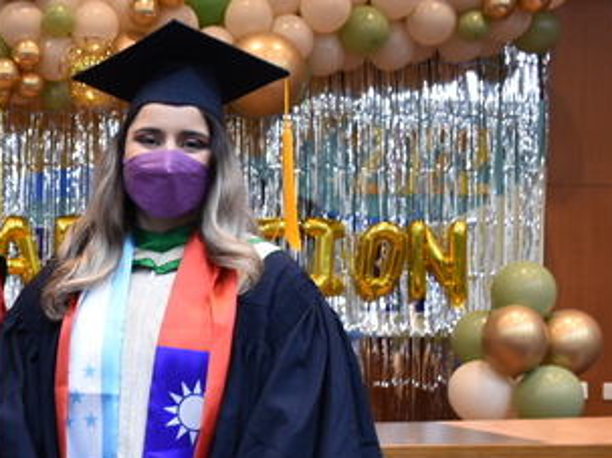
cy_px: 294
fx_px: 1414
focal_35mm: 80
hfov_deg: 23.3
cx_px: -14
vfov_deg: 18.4
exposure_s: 1/60
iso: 1000
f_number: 3.8
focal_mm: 24
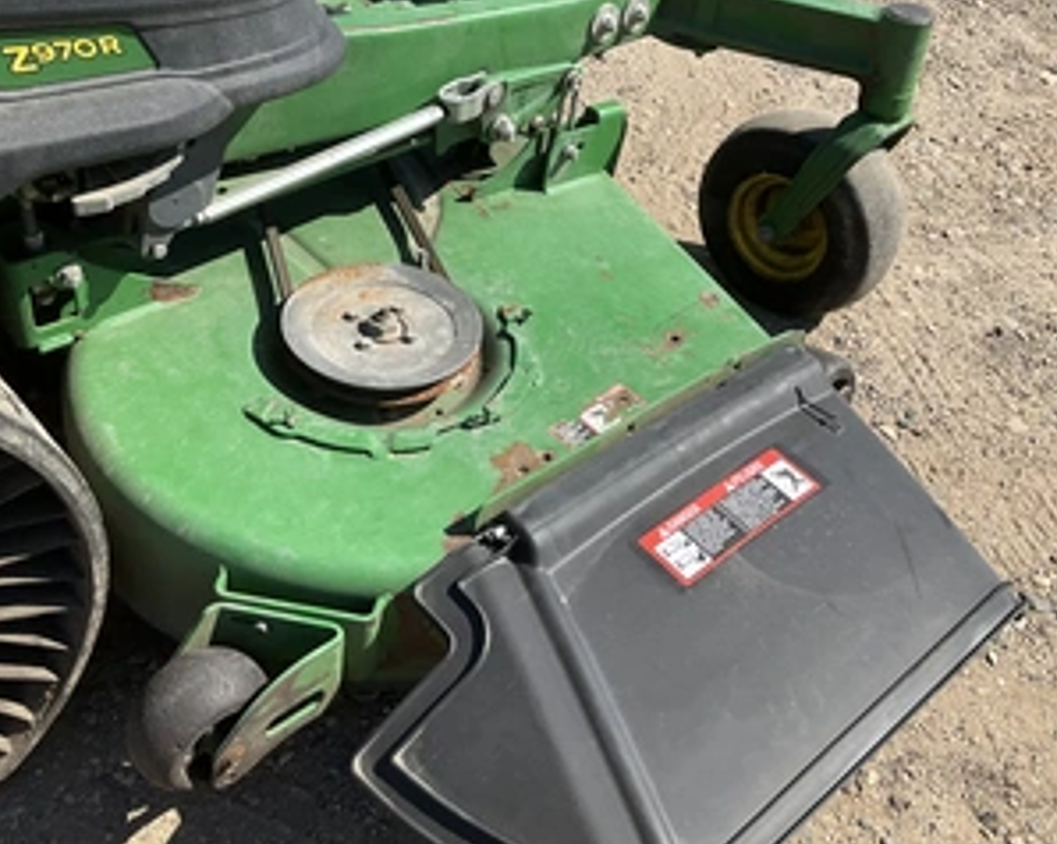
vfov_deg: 39.0
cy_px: 351
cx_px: 557
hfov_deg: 47.9
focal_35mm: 38
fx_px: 1188
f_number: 1.8
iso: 25
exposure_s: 1/1490
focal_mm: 3
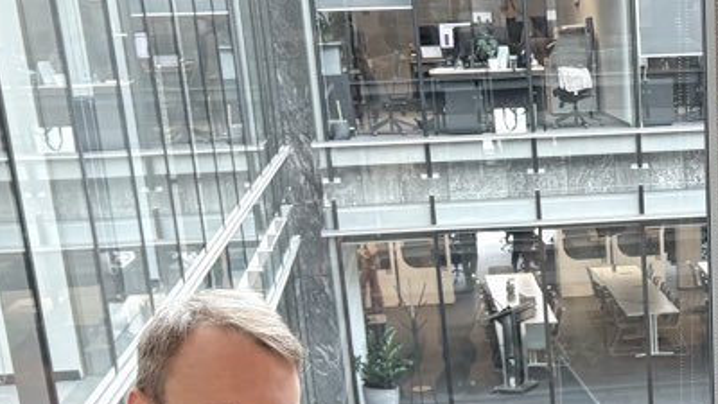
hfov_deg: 24.0
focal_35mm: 85
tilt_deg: -18.8
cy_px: 634
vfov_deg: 13.3
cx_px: 700
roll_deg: +1.9
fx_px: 1618
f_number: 1.6
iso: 125
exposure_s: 1/76
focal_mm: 5.96
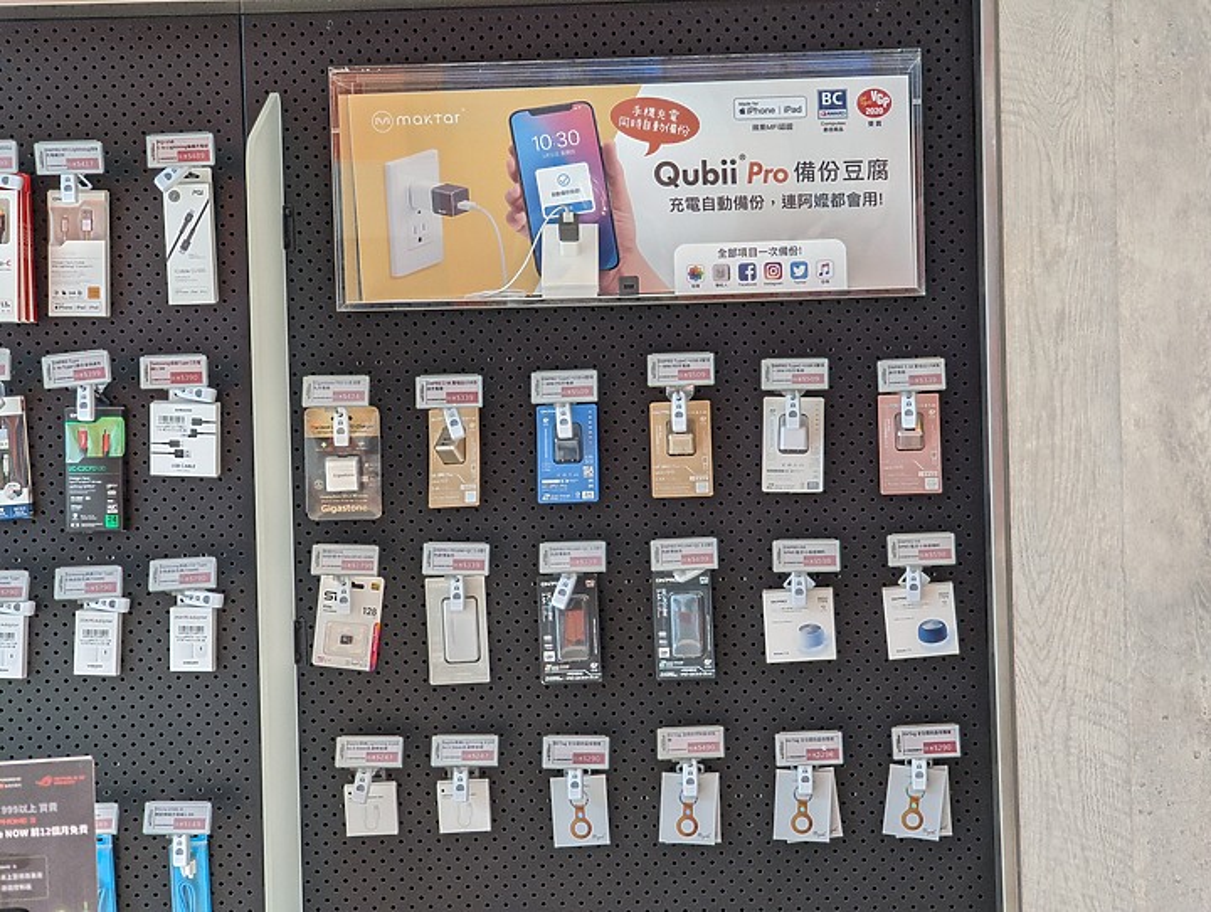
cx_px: 606
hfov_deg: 18.9
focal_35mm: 104
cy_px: 456
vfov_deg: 14.3
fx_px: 3643
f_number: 3.5
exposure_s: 1/40
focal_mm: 19
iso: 182
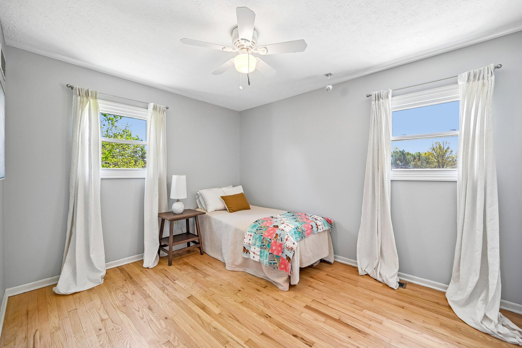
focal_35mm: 14
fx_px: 203
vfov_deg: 81.2
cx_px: 261
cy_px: 174
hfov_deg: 104.3
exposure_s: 1/20
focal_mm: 14
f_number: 4.8
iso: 400
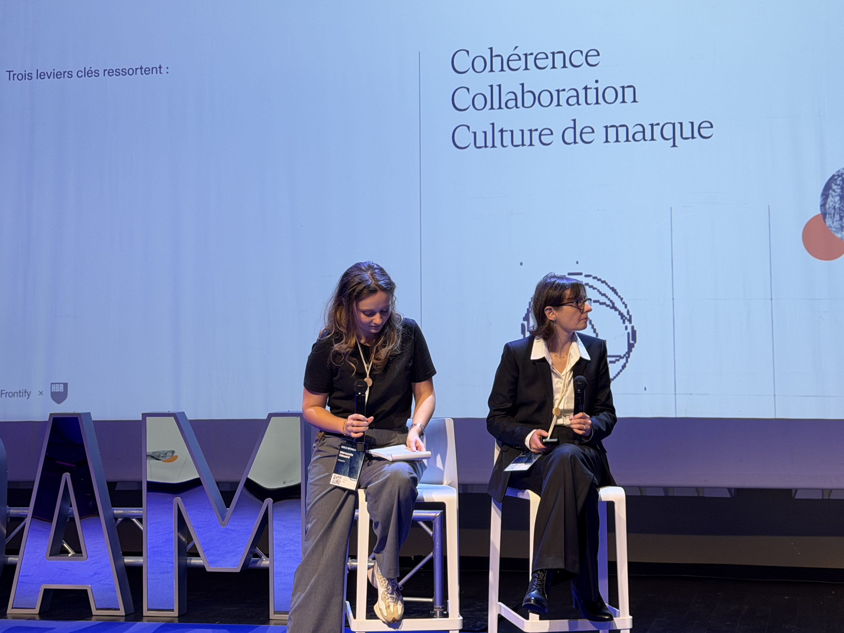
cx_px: 455
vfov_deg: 22.9
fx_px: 1560
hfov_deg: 30.3
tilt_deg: +1.5
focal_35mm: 64
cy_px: 316
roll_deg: +0.7
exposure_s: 1/50
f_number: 1.78
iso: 64
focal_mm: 6.76
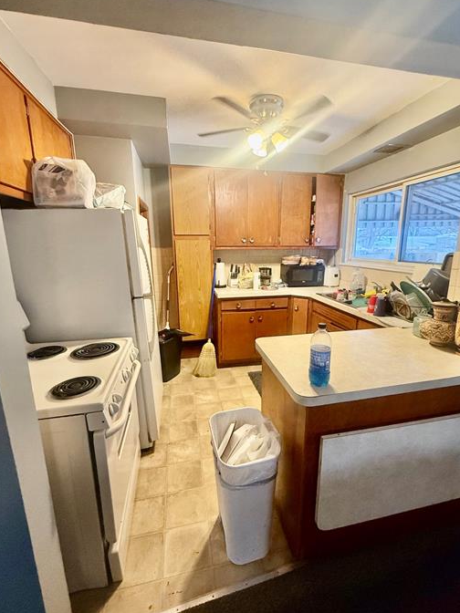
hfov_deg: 78.0
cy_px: 308
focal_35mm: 16
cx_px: 243
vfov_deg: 94.5
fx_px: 283
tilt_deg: -11.7
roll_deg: -0.8
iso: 400
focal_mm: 2.22
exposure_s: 1/120
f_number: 2.2
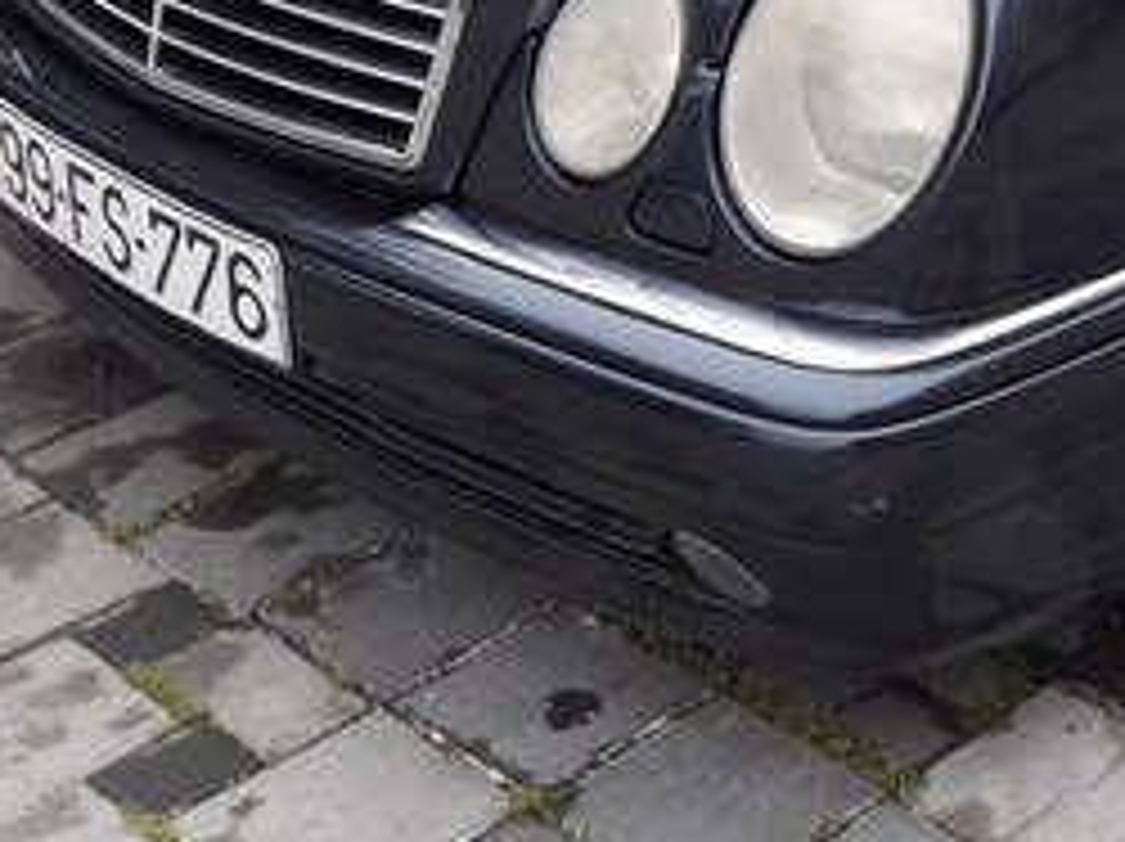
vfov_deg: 18.7
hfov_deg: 24.7
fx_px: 2403
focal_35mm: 74
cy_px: -200
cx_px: 1215
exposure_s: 1/123
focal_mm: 3.7
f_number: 1.9
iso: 40
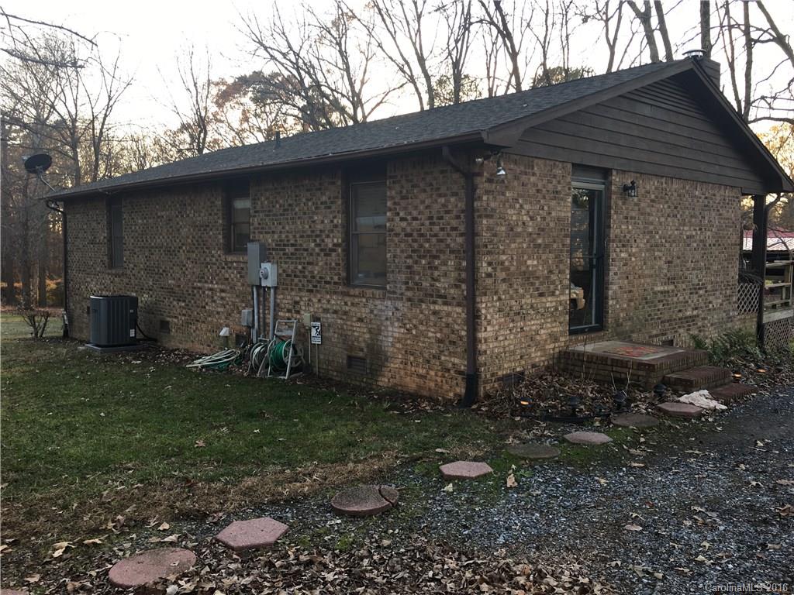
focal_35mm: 29
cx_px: 397
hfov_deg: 61.7
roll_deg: +0.0
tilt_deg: -2.4
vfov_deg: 48.2
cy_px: 298
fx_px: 665
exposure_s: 1/60
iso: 25
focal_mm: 4.15
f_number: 2.2
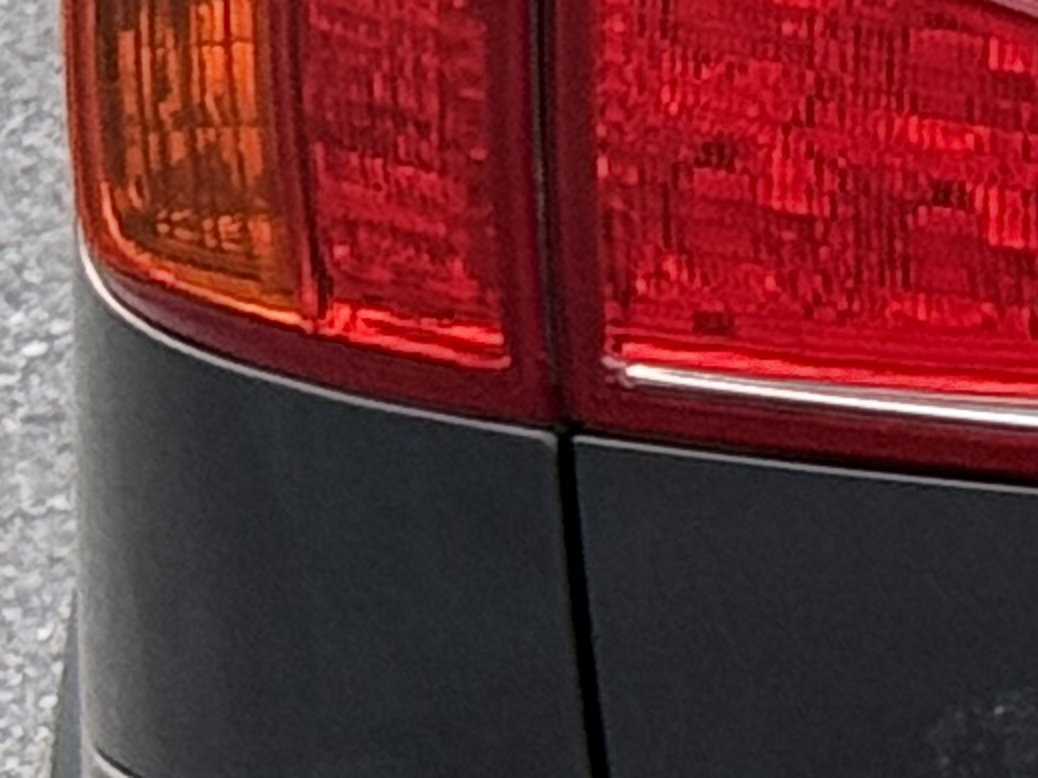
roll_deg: +0.7
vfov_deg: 4.0
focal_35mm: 373
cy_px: 110
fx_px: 11182
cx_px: 3540
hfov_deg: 5.0
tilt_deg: -13.1
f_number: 1.78
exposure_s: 1/71
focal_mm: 6.76
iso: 100
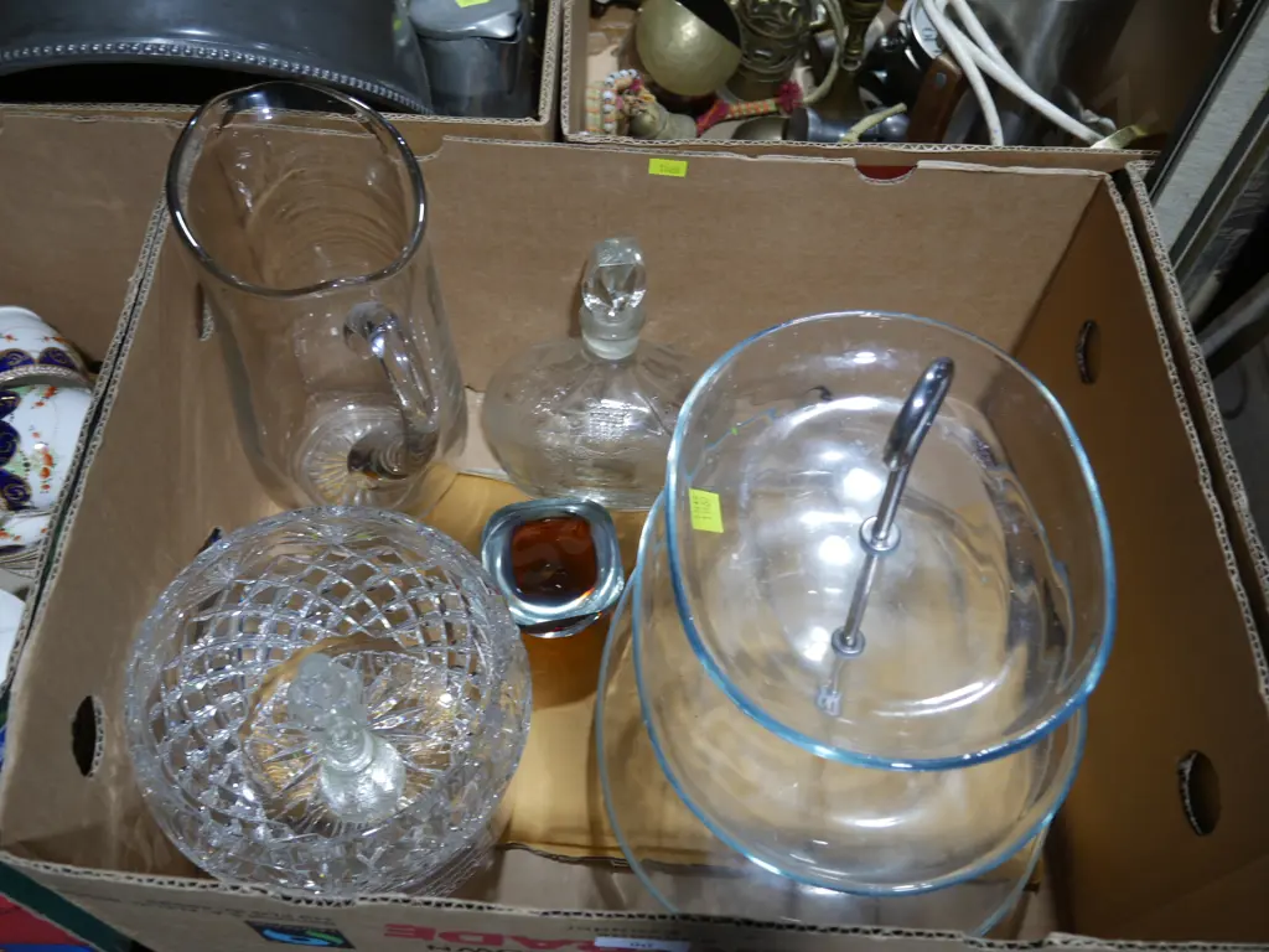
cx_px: 634
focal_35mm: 32
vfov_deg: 44.2
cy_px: 476
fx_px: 1173
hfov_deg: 56.8
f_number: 3.6
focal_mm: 16
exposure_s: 1/80
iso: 200
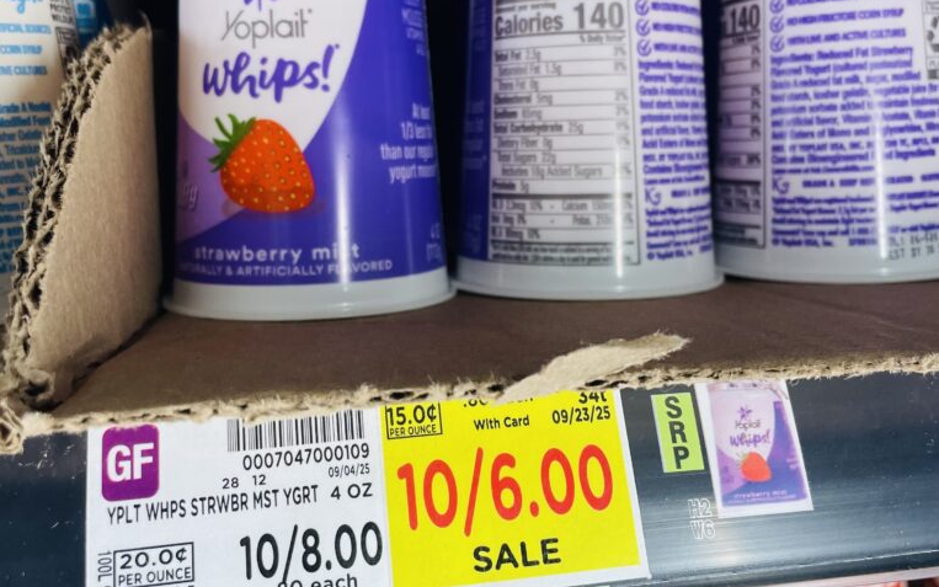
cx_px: 470
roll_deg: +2.4
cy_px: 233
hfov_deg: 52.7
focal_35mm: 37
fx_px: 947
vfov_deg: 34.3
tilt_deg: -7.3
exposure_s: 1/120
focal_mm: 4.2
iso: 100
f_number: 1.6
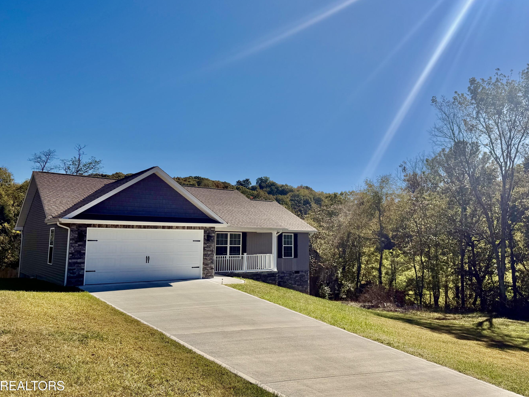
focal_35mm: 27
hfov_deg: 65.3
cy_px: 183
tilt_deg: +6.8
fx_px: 413
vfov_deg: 51.3
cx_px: 268
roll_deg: +0.6
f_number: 1.78
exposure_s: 1/9091
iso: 80
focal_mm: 6.76
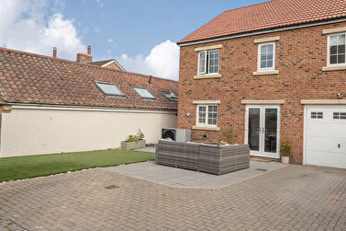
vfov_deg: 49.4
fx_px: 250
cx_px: 212
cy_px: 104
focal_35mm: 26
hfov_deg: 68.5
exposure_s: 1/500
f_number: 8
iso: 400
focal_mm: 14
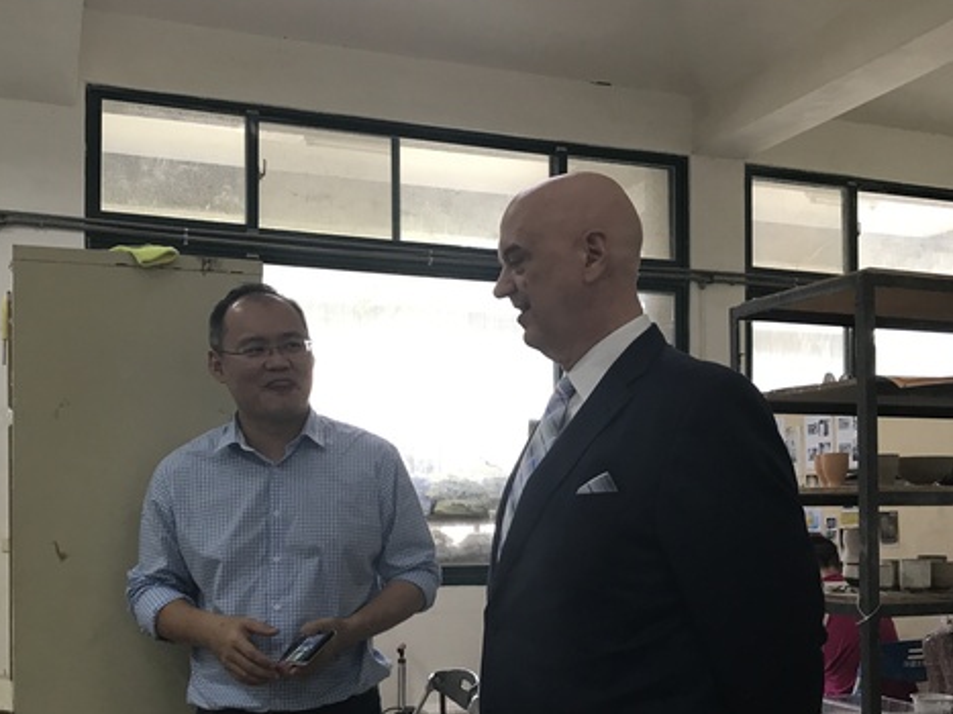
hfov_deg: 44.8
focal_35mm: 42
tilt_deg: +1.9
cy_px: 505
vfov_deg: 33.9
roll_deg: -0.2
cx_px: 443
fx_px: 1156
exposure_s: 1/30
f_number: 1.8
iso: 32
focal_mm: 3.99
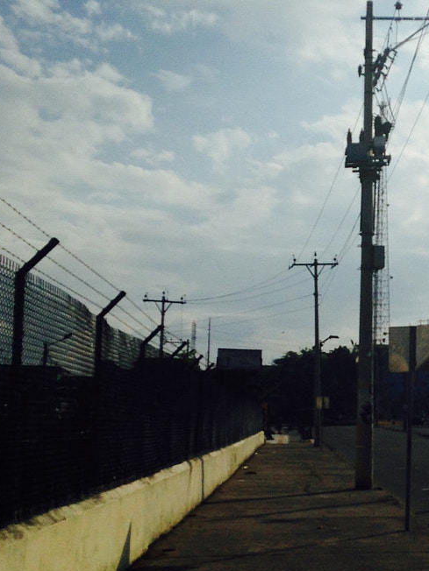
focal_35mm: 81
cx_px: 485
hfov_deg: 17.5
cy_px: 336
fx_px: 1338
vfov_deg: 24.1
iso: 50
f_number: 2.4
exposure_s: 1/7752
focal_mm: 4.12
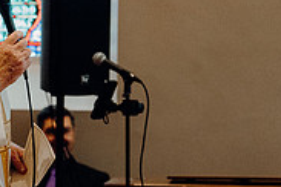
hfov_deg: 9.2
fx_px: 1733
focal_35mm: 222
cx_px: -15
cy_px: 107
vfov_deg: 6.2
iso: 2500
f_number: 3.2
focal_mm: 70
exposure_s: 1/160
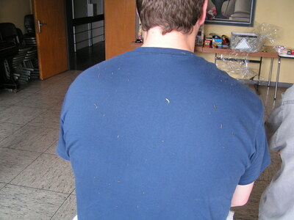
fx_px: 323
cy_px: 110
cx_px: 147
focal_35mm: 38
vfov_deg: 37.7
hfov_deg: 49.0
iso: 64
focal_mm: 5.8
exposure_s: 1/50
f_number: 2.8
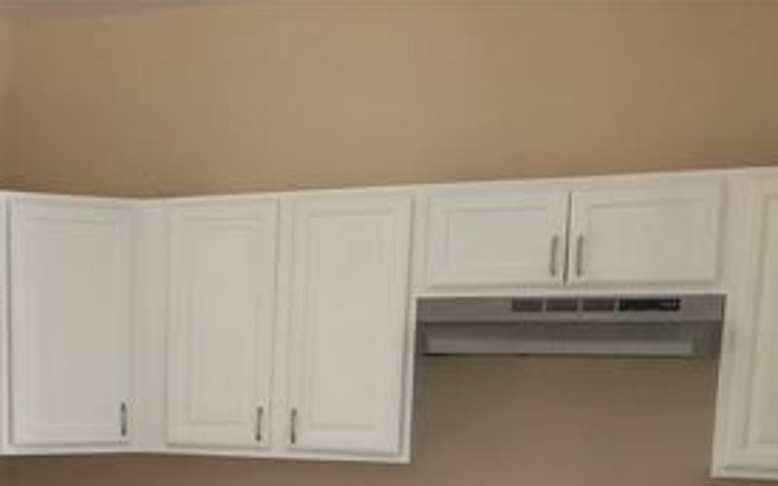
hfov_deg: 36.1
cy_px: 521
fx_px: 1145
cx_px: 144
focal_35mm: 54
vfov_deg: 22.7
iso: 25
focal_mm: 3.99
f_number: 1.8
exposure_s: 1/40
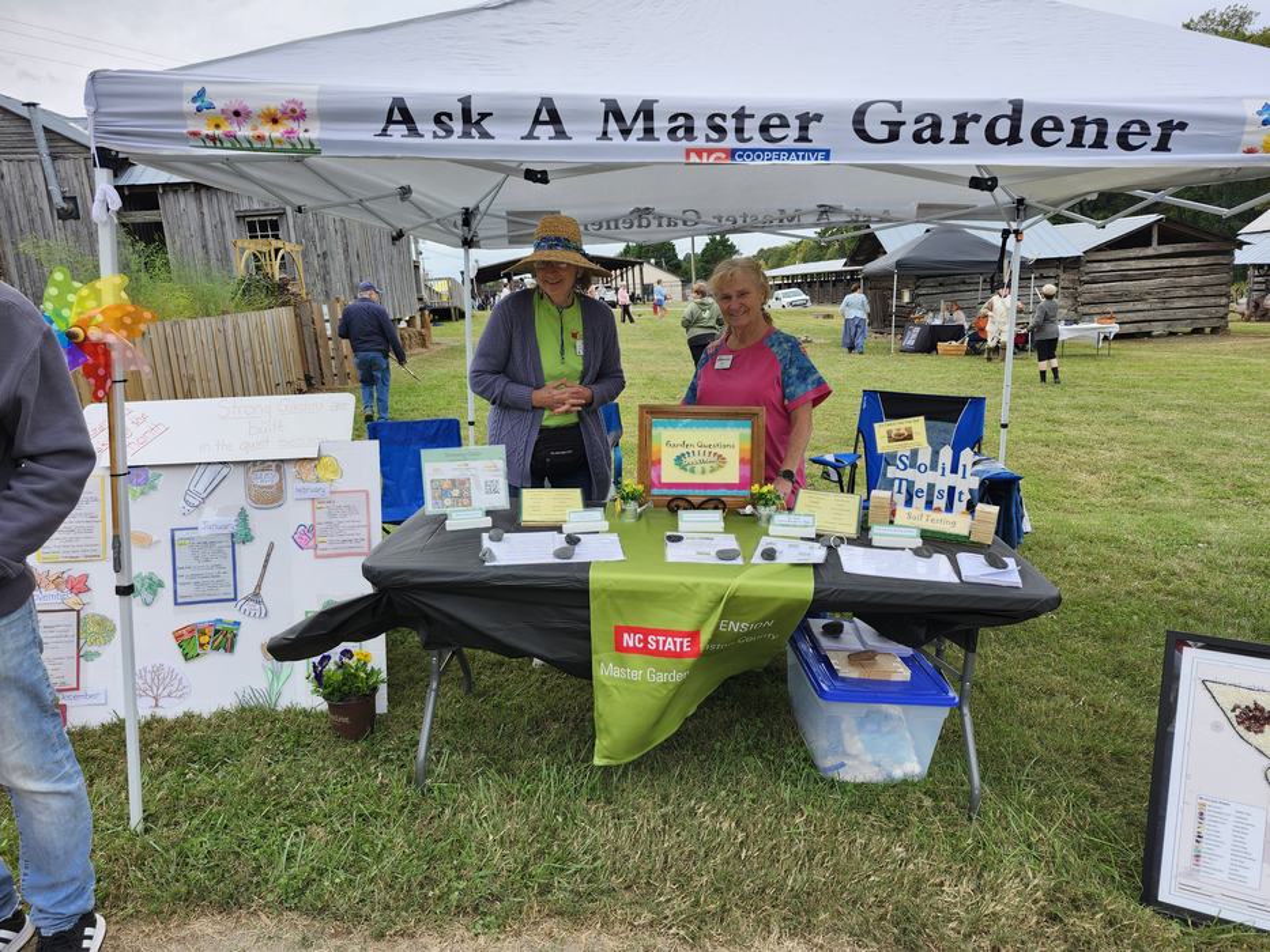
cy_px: 476
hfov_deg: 73.9
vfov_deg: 58.9
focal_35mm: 23
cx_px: 635
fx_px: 844
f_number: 1.8
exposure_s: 1/609
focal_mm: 5.54
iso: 25
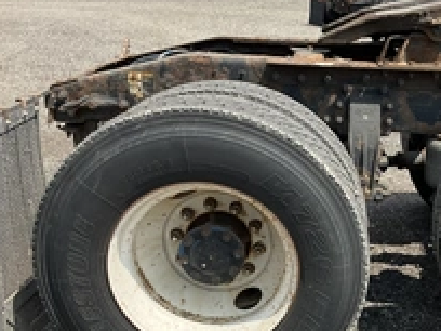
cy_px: 240
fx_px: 726
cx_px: 404
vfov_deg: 25.4
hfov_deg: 32.0
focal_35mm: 57
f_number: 1.8
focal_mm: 3
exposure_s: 1/1121
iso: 25
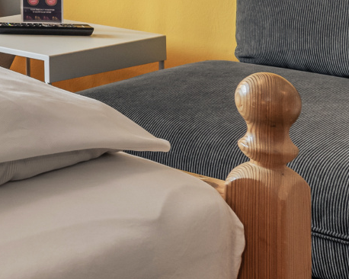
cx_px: -514
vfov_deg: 13.5
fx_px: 1084
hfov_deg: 13.2
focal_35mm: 105
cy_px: -178
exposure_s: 1/8
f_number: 8
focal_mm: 20
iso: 140
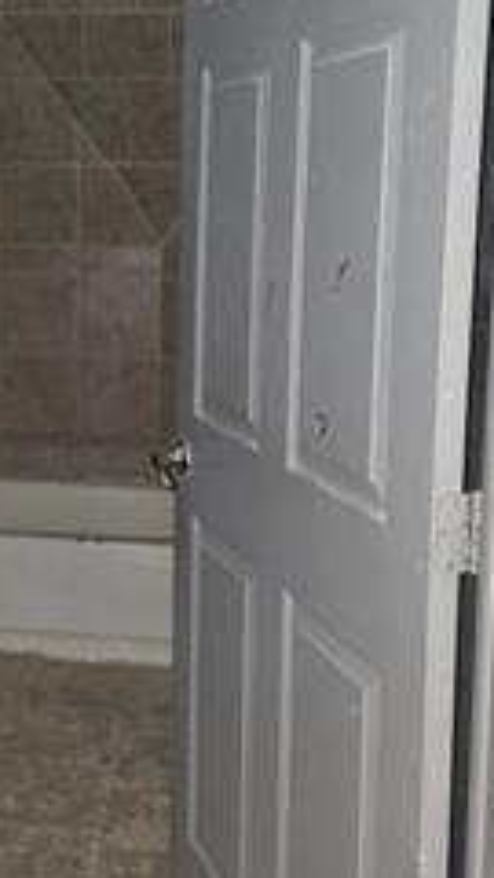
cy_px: 311
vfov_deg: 40.9
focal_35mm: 50
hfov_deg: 23.2
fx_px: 1164
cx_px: 31
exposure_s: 1/12
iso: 160
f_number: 1.7
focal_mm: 6.3
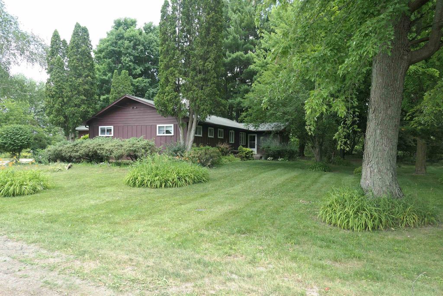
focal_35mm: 24
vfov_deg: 53.1
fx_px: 295
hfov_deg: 73.7
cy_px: 148
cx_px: 222
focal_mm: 8.8
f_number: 2.8
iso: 125
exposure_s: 1/400
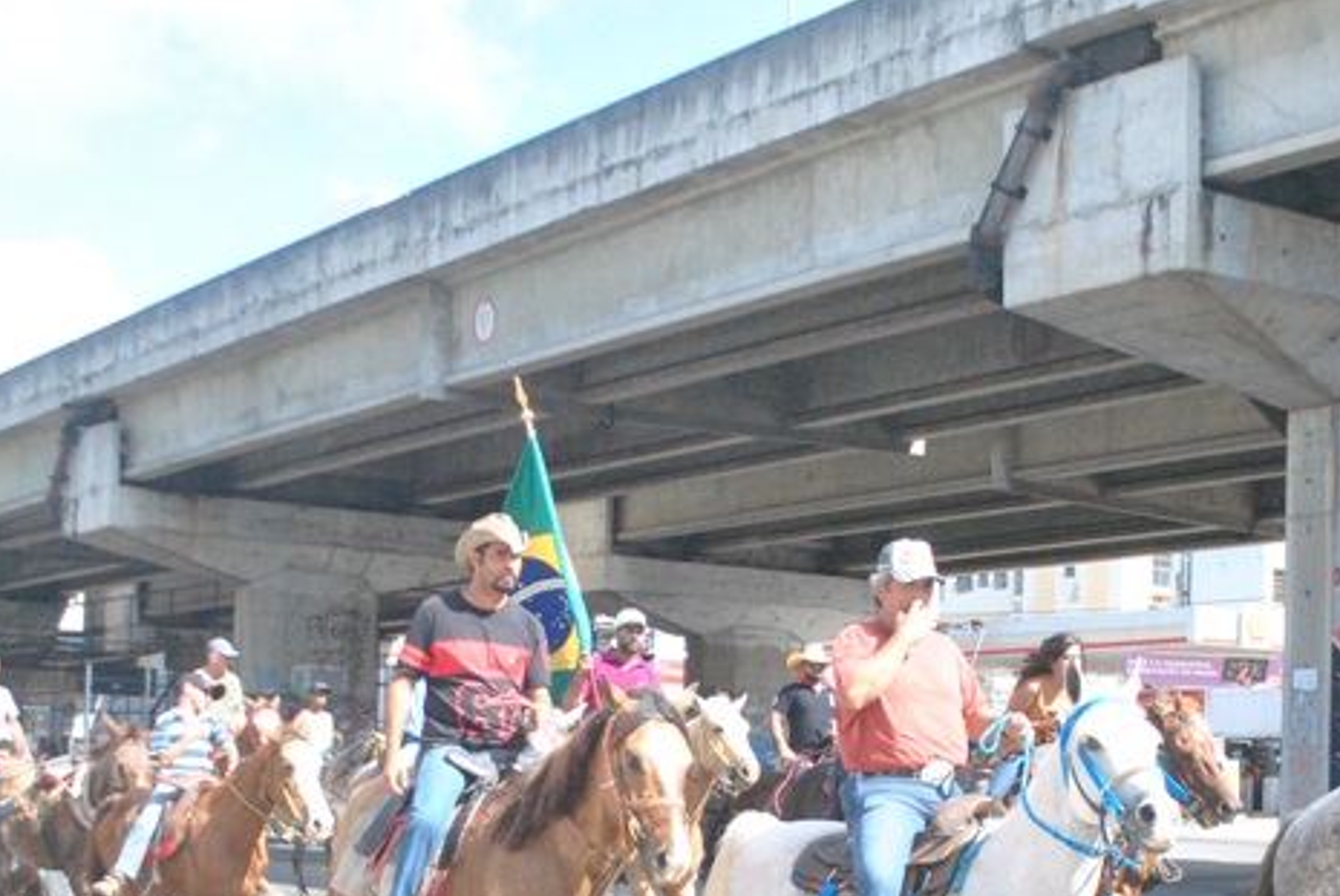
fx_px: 2310
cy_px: 717
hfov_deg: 32.3
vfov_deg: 21.7
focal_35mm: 62
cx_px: 752
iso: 1250
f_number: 5.6
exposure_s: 1/1600
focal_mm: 24
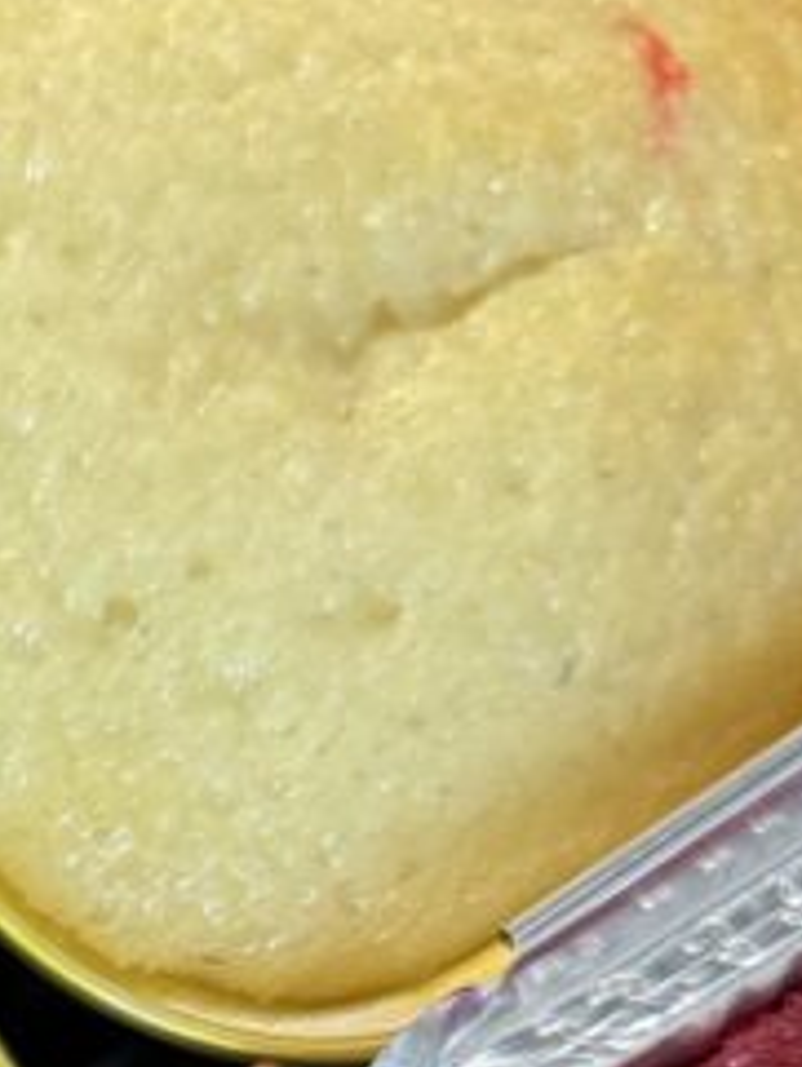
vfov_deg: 17.1
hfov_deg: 12.9
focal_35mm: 102
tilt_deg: -67.5
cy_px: 1682
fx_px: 3148
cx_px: -718
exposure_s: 1/71
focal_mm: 6.76
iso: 160
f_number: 1.78
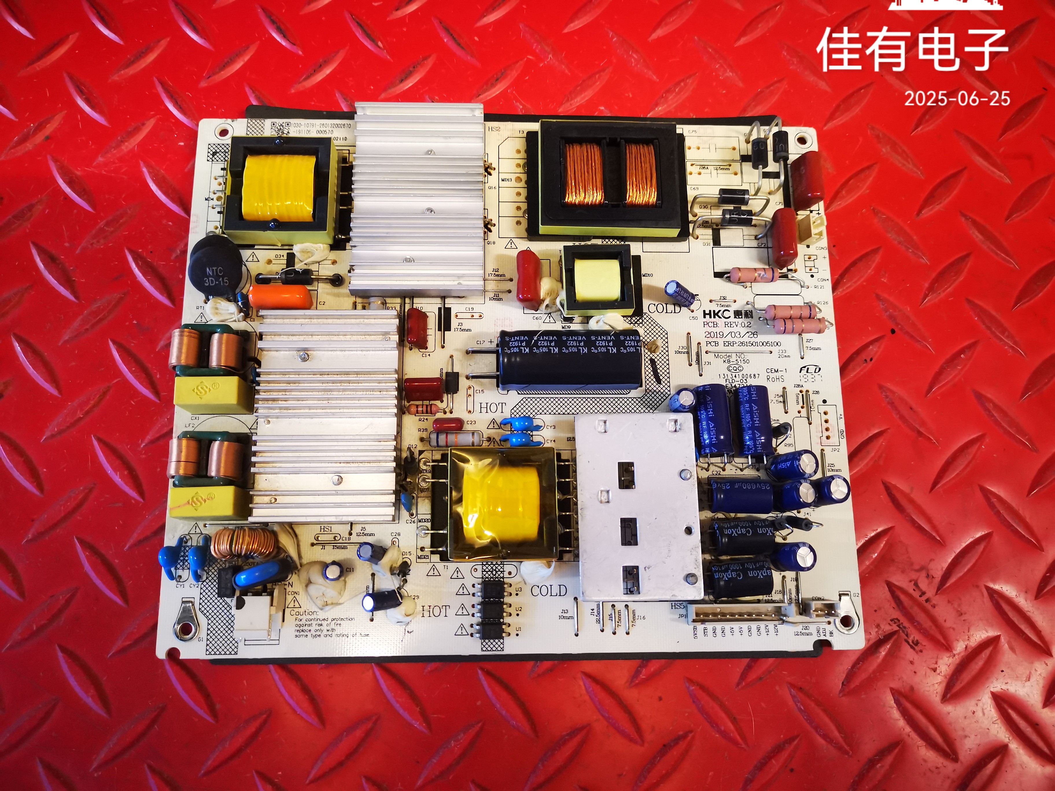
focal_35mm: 27
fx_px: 823
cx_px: 528
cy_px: 396
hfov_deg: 65.3
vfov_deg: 51.4
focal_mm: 5.58
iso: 800
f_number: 1.8
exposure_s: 1/25
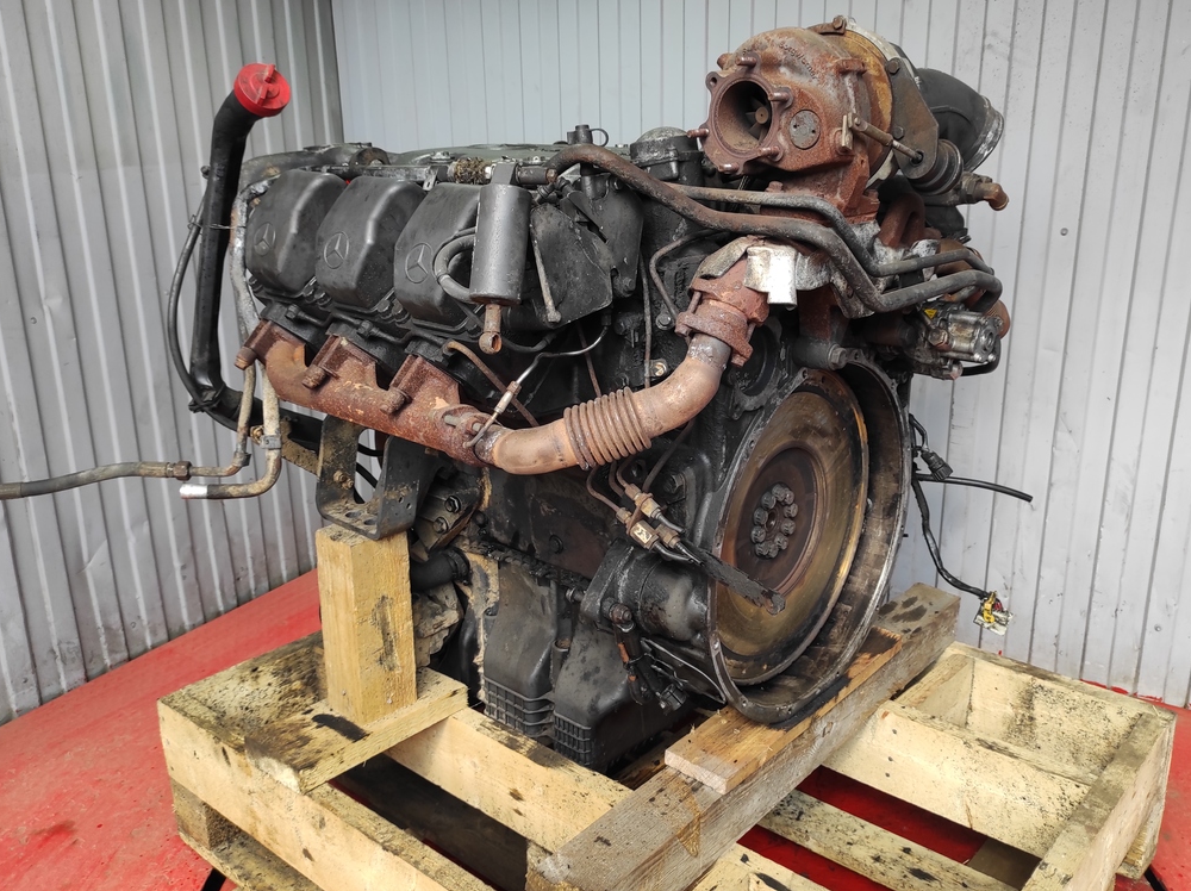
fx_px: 1031
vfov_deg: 46.7
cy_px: 409
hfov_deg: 59.9
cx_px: 644
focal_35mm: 30
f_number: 1.89
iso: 100
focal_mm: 5.43
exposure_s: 1/121
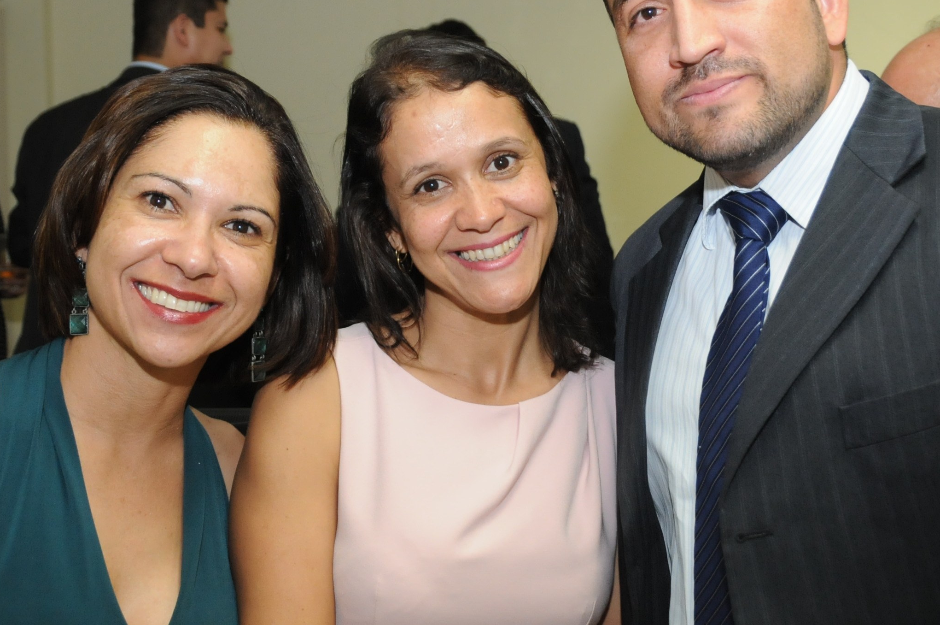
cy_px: 277
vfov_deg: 25.9
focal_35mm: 52
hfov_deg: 38.2
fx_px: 1356
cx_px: 502
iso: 1000
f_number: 3.8
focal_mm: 22
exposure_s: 1/125
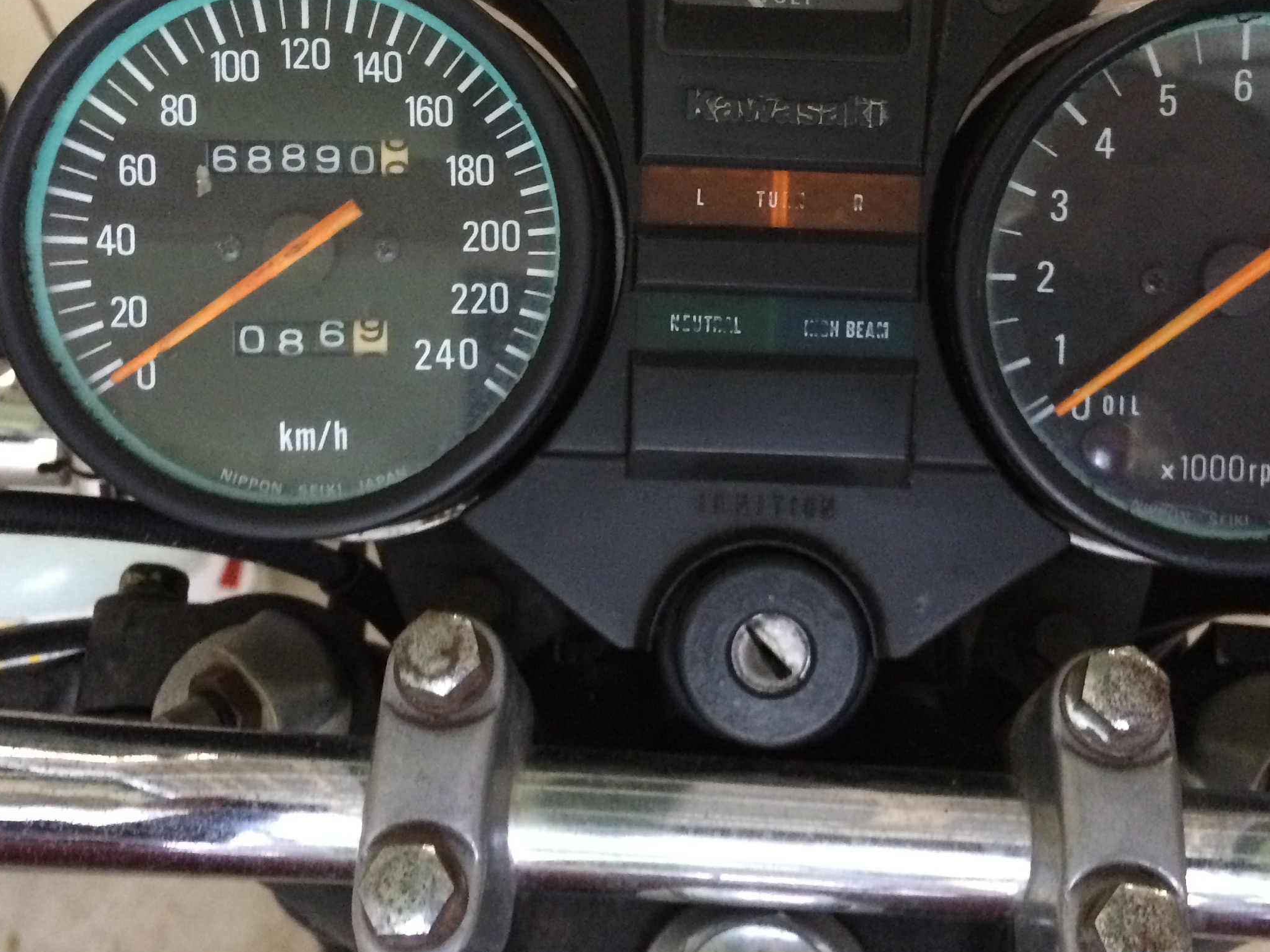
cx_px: 697
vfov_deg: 31.4
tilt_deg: -33.6
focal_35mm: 46
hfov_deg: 41.2
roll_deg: -2.0
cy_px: 393
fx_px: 1687
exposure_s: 1/17
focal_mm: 4.15
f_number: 2.2
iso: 400
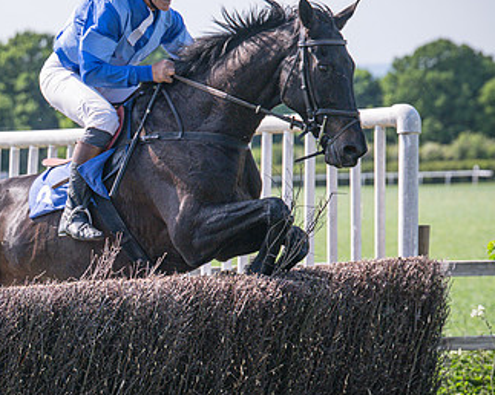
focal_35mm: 210
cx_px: 87
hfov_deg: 9.2
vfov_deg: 7.4
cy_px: 174
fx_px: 3075
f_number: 4
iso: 400
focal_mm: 94
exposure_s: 1/3200
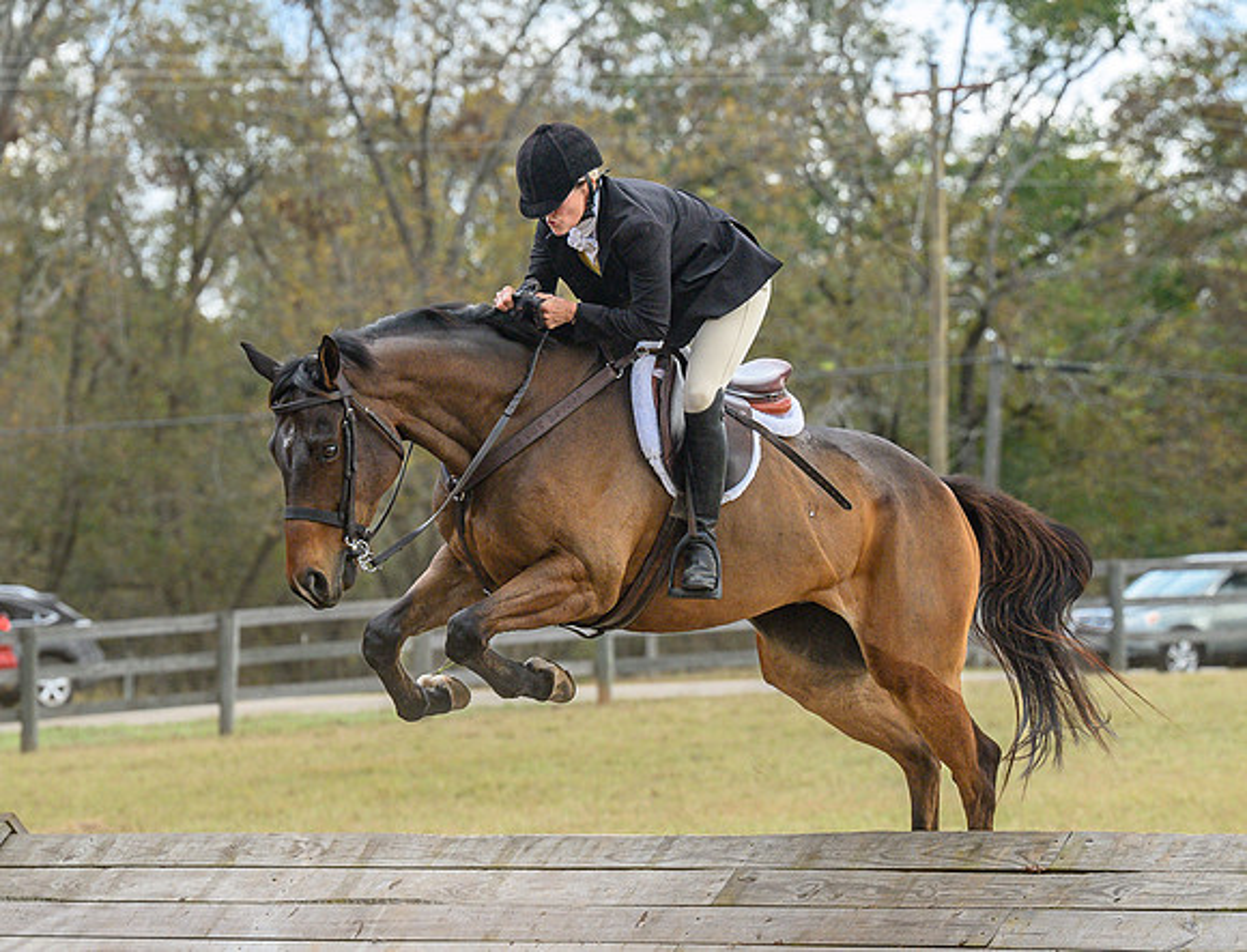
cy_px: 557
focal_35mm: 170
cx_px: 547
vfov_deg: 8.9
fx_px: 6152
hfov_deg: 11.6
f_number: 3.5
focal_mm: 92
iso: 640
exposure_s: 1/1000
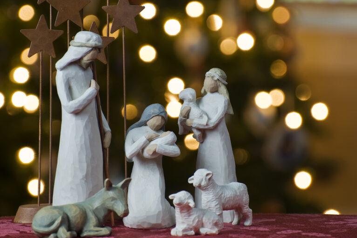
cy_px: 119
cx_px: 179
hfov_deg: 5.5
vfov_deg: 3.6
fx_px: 3738
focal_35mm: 377
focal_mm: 250
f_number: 5.6
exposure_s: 1
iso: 100
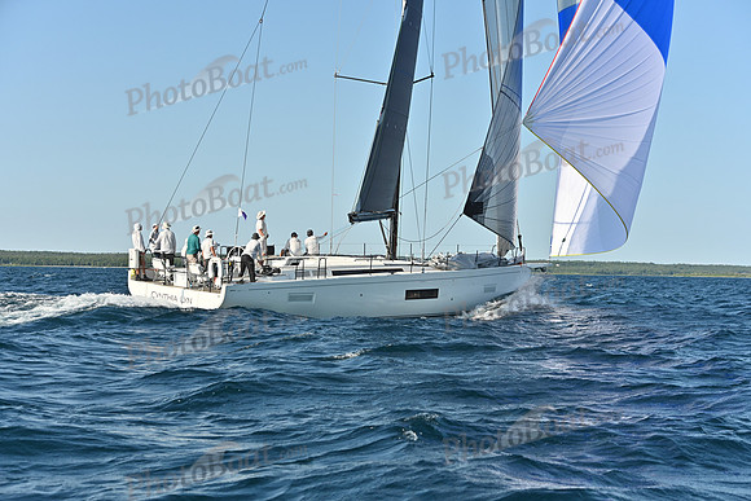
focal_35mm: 70
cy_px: 250
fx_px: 1461
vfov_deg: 19.5
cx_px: 376
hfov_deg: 28.8
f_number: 6.3
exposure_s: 1/1600
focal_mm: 70
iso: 320
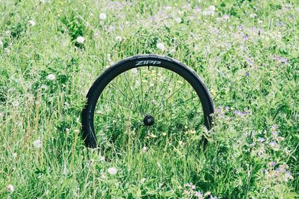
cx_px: 149
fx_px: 723
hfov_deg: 23.4
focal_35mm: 87
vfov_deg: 15.7
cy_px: 98
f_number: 5.6
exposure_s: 1/1000
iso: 400
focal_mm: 85
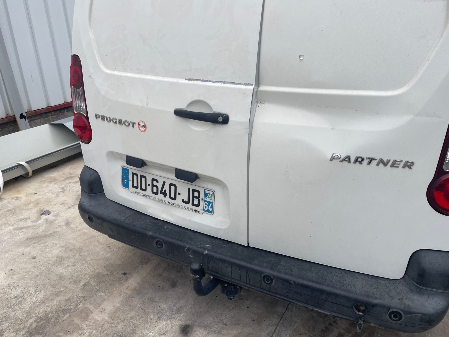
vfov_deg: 51.3
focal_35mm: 27
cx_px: 224
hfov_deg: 65.3
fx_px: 350
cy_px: 174
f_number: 1.6
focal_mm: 4.2
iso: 32
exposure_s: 1/658
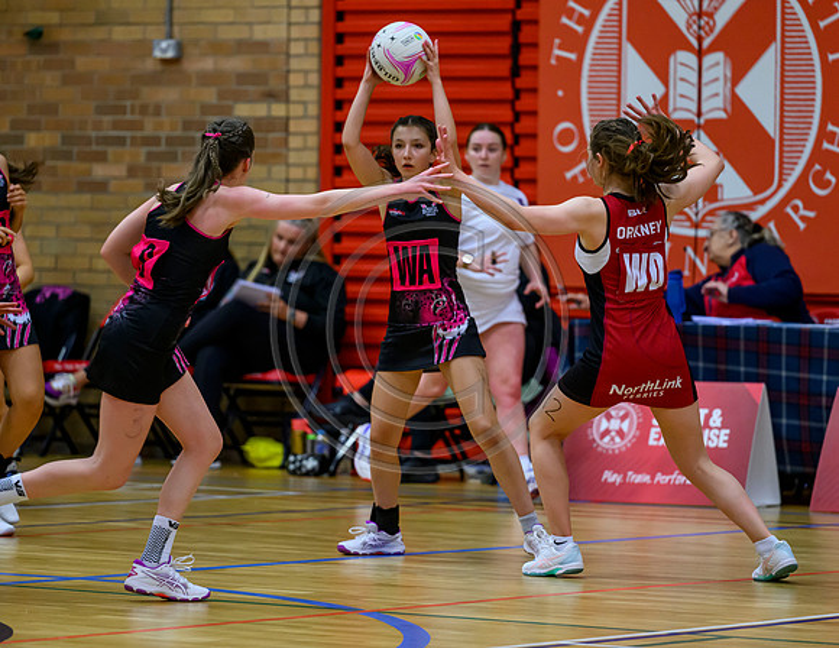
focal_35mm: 241
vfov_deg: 6.3
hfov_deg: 8.1
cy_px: 347
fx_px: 5893
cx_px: 405
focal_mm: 200
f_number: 3.2
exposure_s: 1/800
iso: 4000
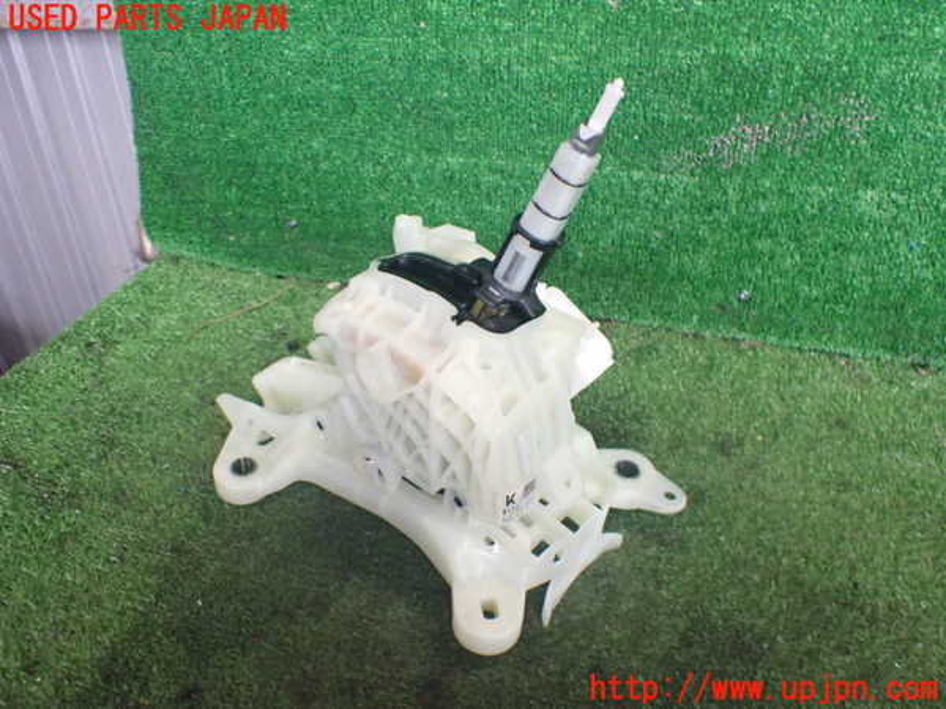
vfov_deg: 46.8
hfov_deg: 60.0
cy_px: 354
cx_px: 473
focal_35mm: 30
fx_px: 820
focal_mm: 5.4
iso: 800
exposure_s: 1/125
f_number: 2.3
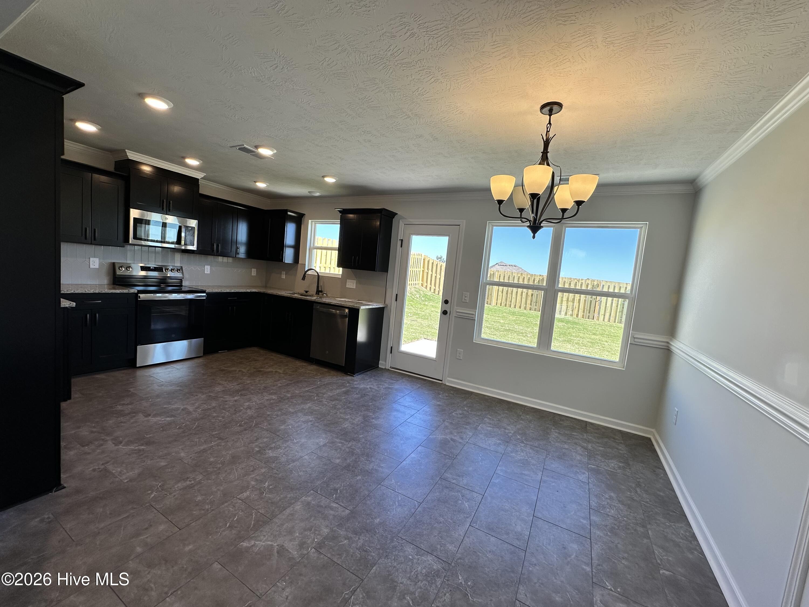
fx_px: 327
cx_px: 404
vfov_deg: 85.7
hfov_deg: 102.1
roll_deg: -5.2
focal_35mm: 14
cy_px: 304
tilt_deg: -4.9
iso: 40
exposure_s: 1/179
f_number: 2.2
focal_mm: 2.22
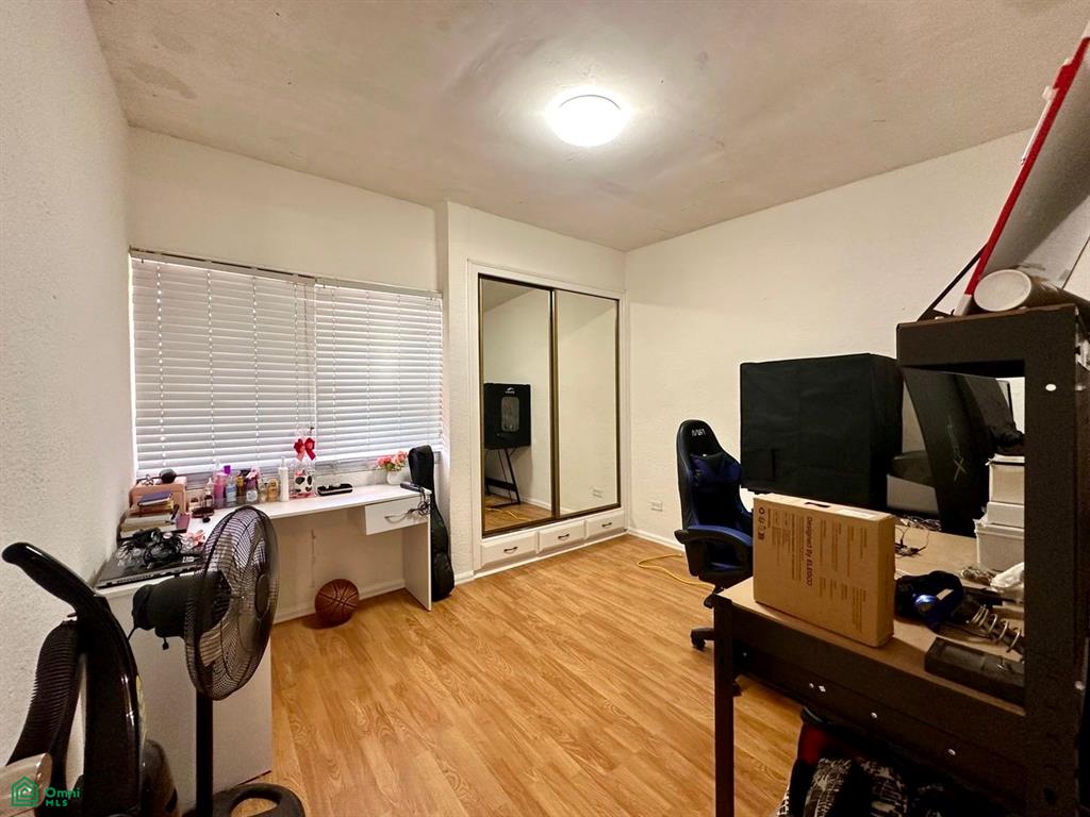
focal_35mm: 14
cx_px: 545
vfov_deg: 85.7
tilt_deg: -1.4
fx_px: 441
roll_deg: -0.3
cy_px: 408
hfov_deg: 102.1
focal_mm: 2.22
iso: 200
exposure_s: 1/60
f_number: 2.2
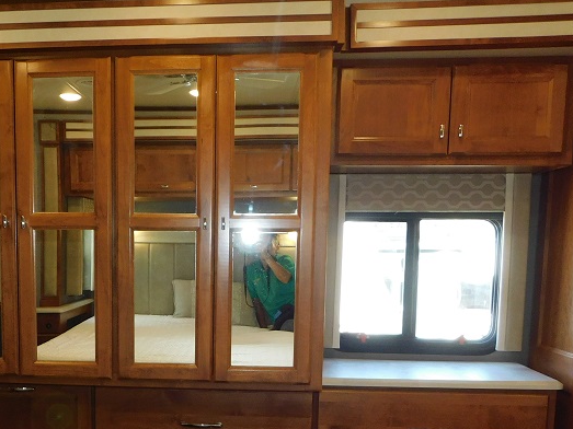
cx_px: 160
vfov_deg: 32.0
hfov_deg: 42.0
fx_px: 728
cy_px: 340
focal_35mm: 44
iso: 200
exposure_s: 1/30
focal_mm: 4
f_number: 3
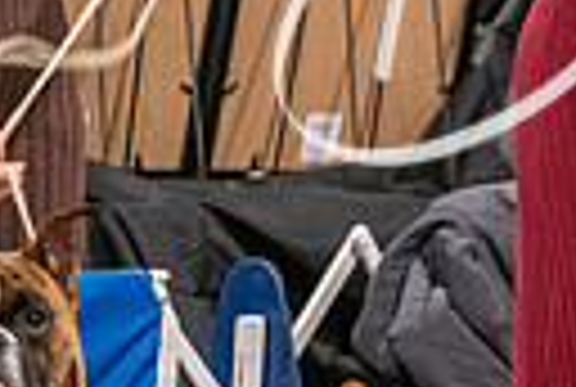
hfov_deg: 2.3
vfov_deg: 1.5
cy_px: 245
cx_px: 927
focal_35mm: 904
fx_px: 14498
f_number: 3.2
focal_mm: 200
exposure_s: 1/250
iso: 6400
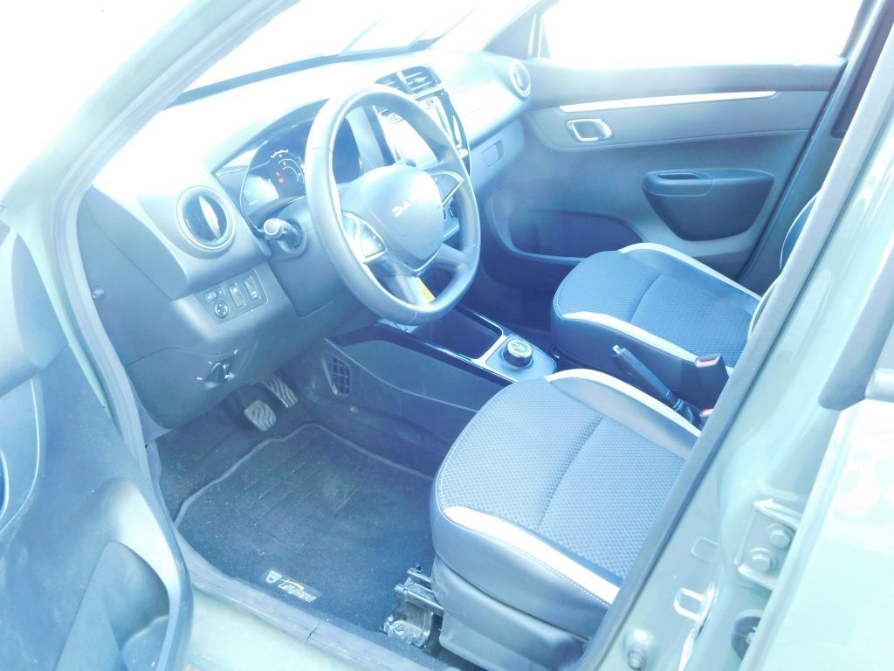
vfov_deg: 49.7
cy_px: 336
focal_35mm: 28
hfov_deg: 63.4
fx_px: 723
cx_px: 447
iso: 400
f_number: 3.2
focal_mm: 4.9
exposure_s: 1/25
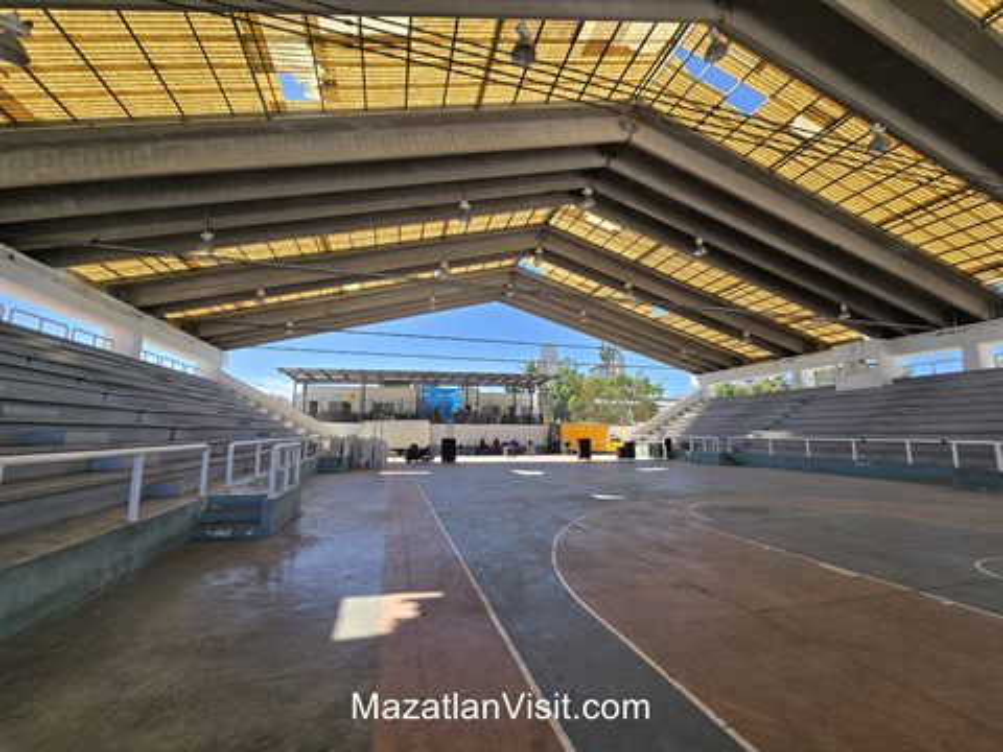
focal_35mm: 13
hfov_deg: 106.2
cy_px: 376
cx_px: 502
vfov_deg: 89.9
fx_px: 377
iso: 50
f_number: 2.2
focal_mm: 2.2
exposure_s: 1/973
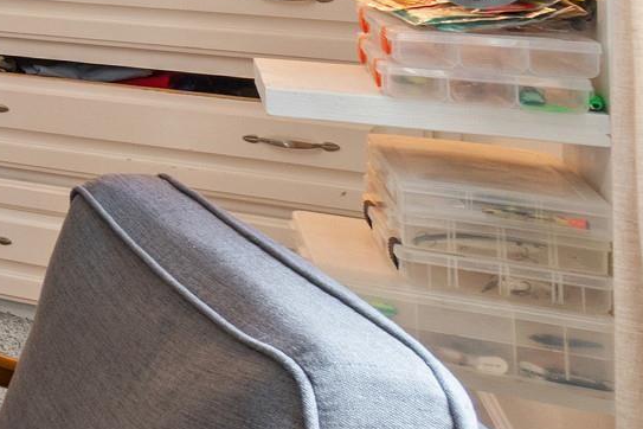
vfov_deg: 18.1
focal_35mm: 69
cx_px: -823
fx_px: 1232
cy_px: -168
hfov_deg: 16.2
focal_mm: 10
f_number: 9
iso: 250
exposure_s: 1/1.67
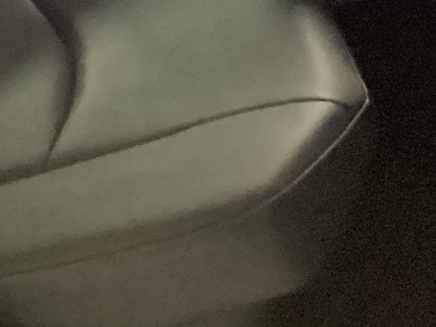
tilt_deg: -26.5
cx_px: 162
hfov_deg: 15.9
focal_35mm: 124
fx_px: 1562
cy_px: -208
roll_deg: -1.3
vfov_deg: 11.3
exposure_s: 1/17
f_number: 2.4
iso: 800
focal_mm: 3.3
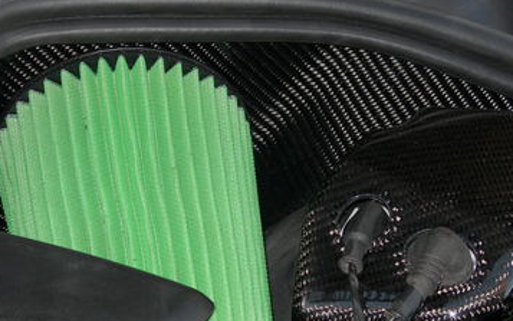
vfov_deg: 13.5
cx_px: 231
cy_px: 202
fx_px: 1356
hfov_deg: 21.4
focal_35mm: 97
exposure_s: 1/60.1
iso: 50
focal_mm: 10.6
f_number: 3.2
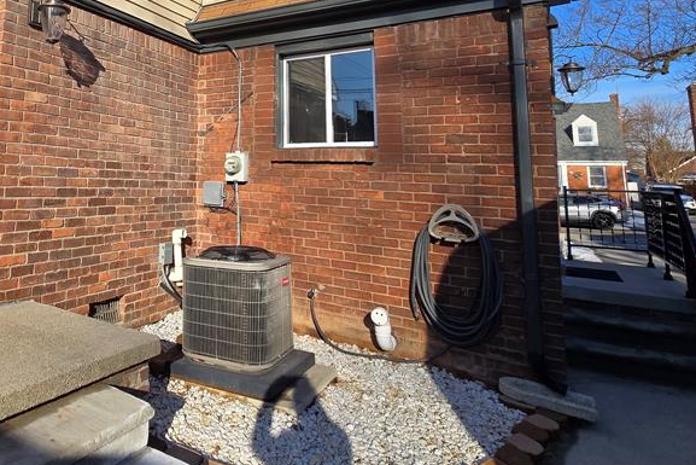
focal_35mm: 24
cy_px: 112
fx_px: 464
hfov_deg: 68.8
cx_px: 171
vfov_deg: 50.8
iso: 50
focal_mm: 2.2
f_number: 2.2
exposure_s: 1/2071
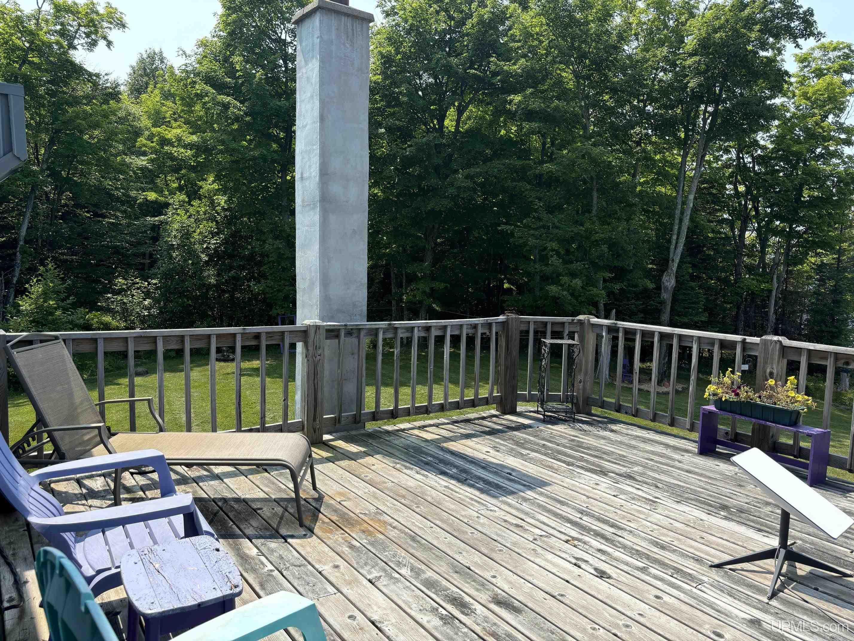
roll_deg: -0.8
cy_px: 320
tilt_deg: -6.1
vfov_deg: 53.1
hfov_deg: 67.3
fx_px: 641
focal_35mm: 26
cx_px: 427
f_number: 1.6
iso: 50
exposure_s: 1/1949
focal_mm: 5.96
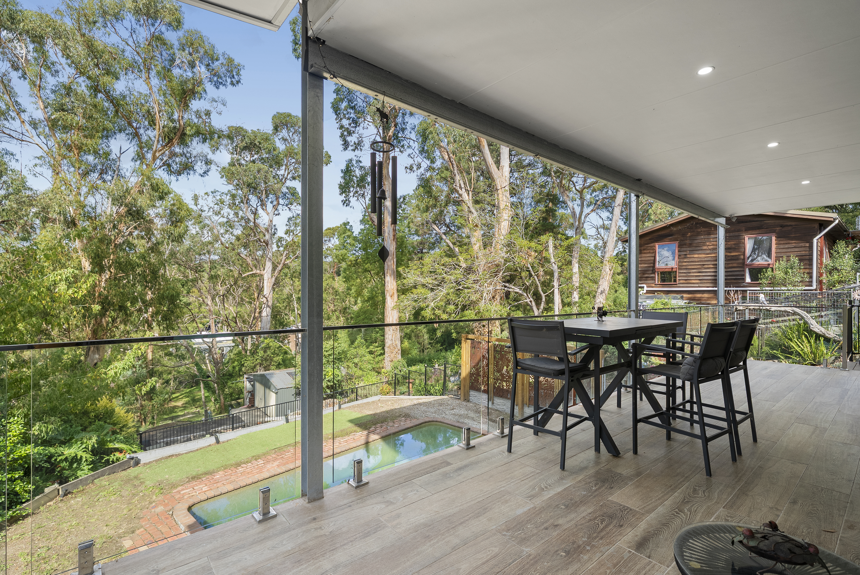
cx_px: 430
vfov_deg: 73.8
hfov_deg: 96.7
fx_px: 382
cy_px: 288
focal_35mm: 16
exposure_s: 1/30
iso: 200
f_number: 7.1
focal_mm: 16
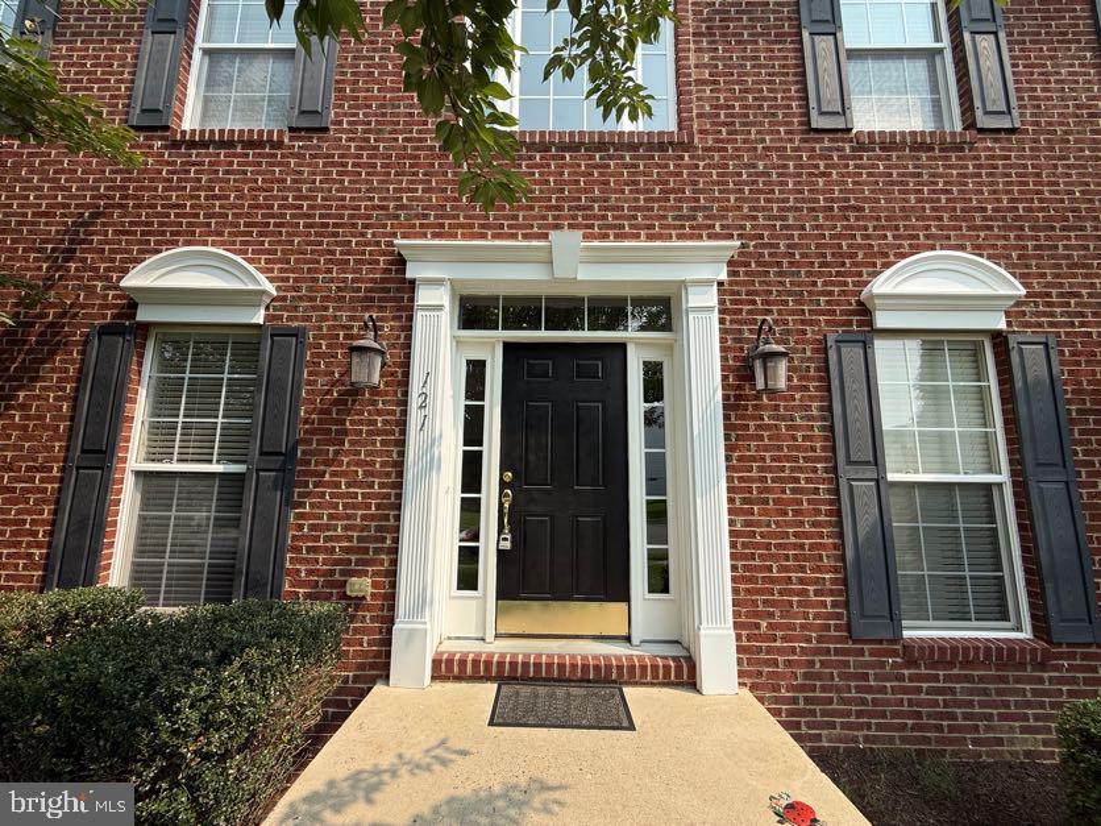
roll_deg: -0.8
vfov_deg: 85.7
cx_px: 550
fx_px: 445
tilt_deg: +8.4
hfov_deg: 102.1
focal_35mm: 14
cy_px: 413
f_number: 2.2
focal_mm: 2.22
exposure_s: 1/1017
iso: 50
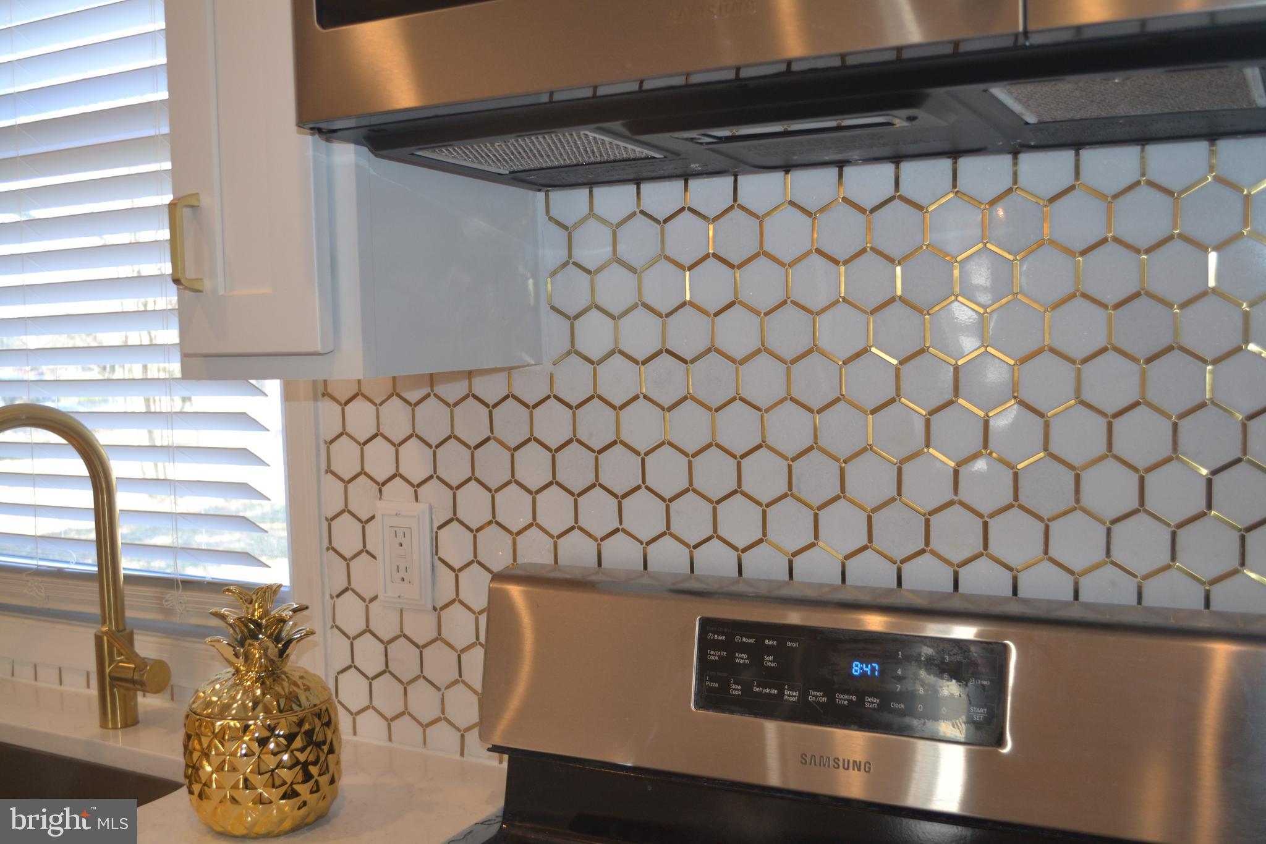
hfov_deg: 53.1
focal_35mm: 36
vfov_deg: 36.9
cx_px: 633
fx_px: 1266
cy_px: 422
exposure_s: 1/60
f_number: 4
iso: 400
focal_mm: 24
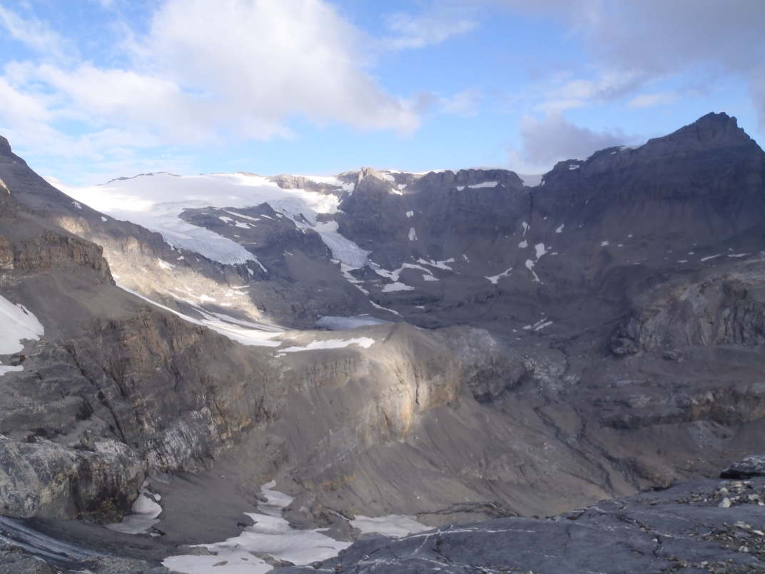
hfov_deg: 63.4
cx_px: 382
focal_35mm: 28
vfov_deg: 49.7
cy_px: 287
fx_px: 619
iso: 80
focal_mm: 5
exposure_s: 1/400
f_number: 4.5
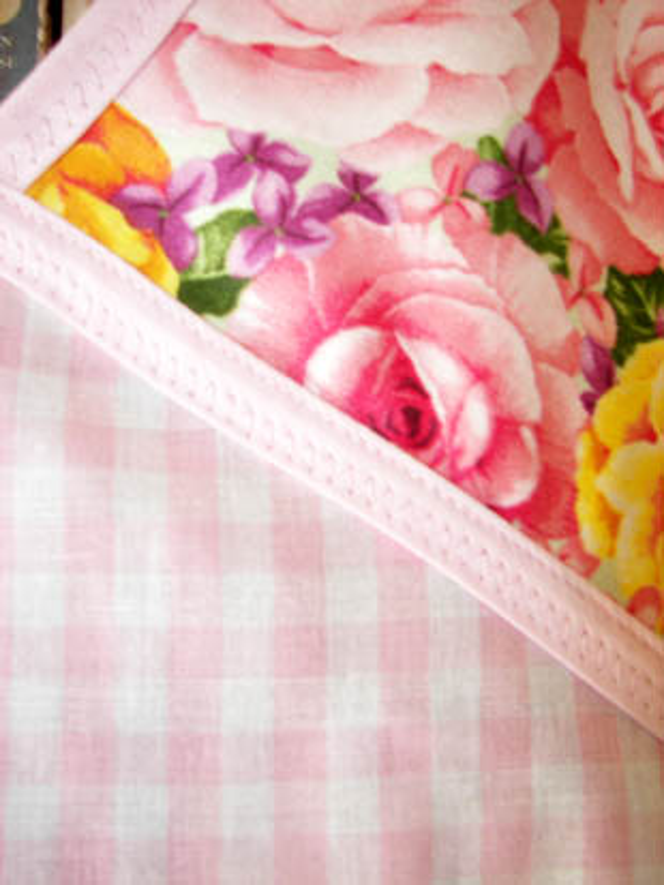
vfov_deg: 51.3
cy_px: 442
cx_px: 332
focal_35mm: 36
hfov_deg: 39.7
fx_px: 920
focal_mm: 6
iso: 100
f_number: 2.8
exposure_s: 1/30
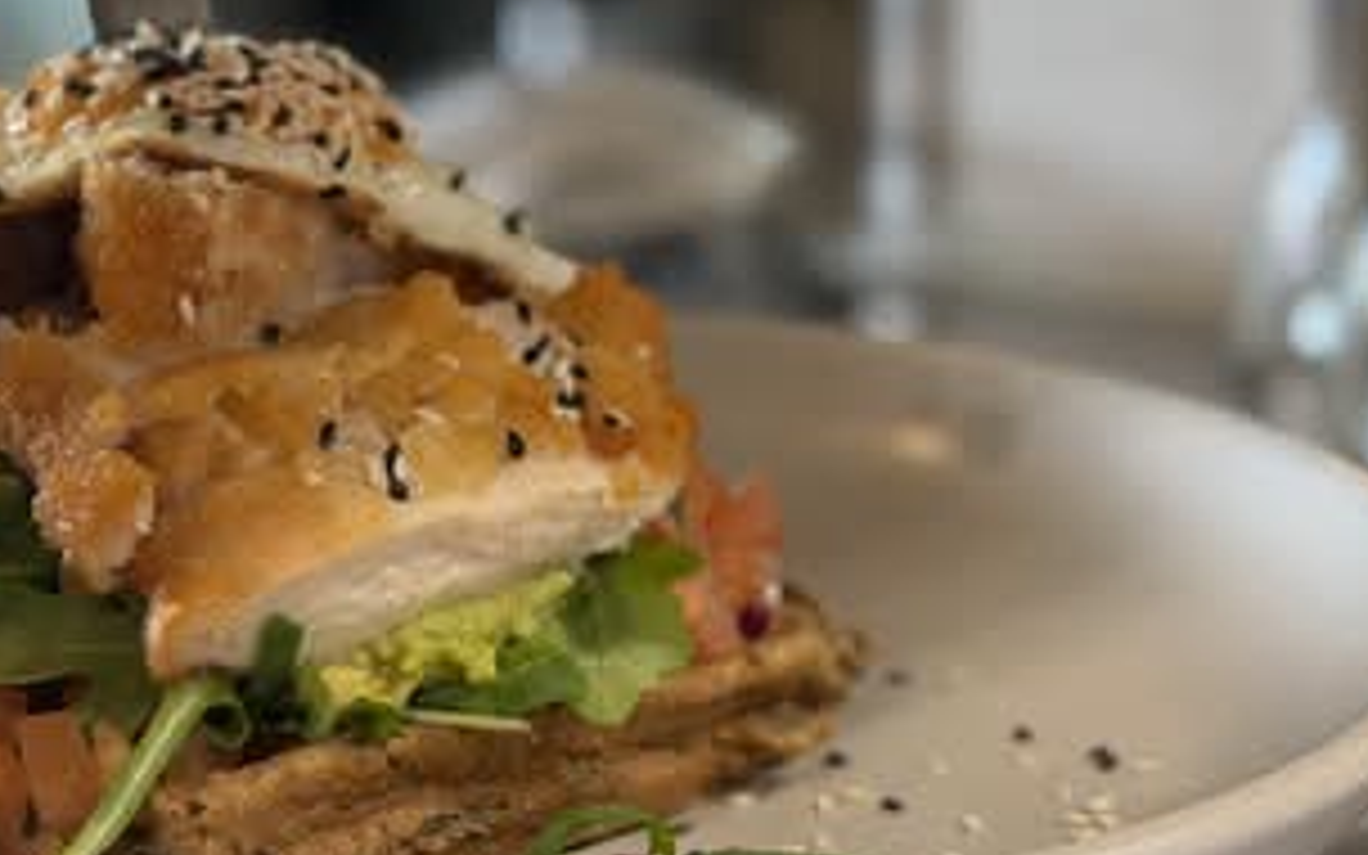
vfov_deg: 13.3
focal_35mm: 98
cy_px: 360
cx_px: 374
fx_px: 3654
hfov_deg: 21.1
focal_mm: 6.76
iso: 160
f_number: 1.78
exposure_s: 1/100
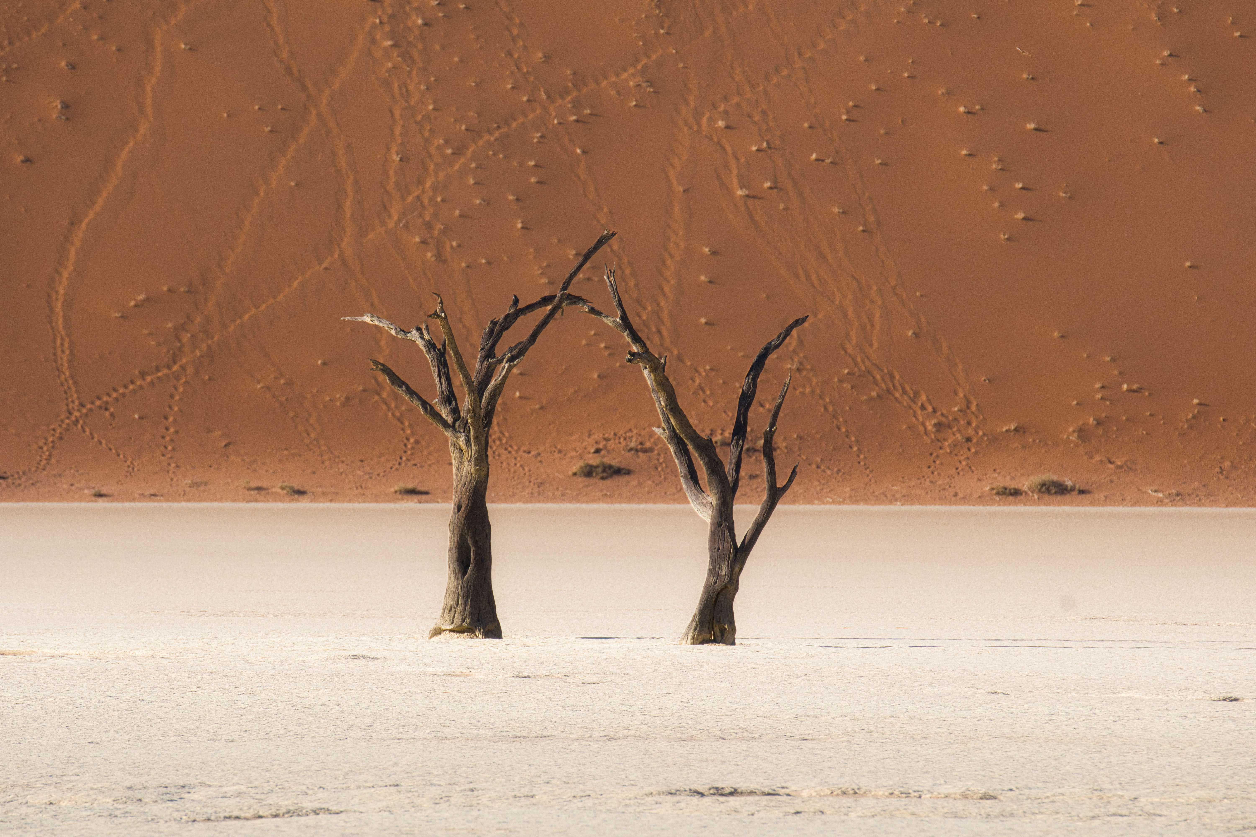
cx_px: 628
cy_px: 418
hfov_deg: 3.4
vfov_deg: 2.3
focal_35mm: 600
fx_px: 20932
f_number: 13
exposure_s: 1/500
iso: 400
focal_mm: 400
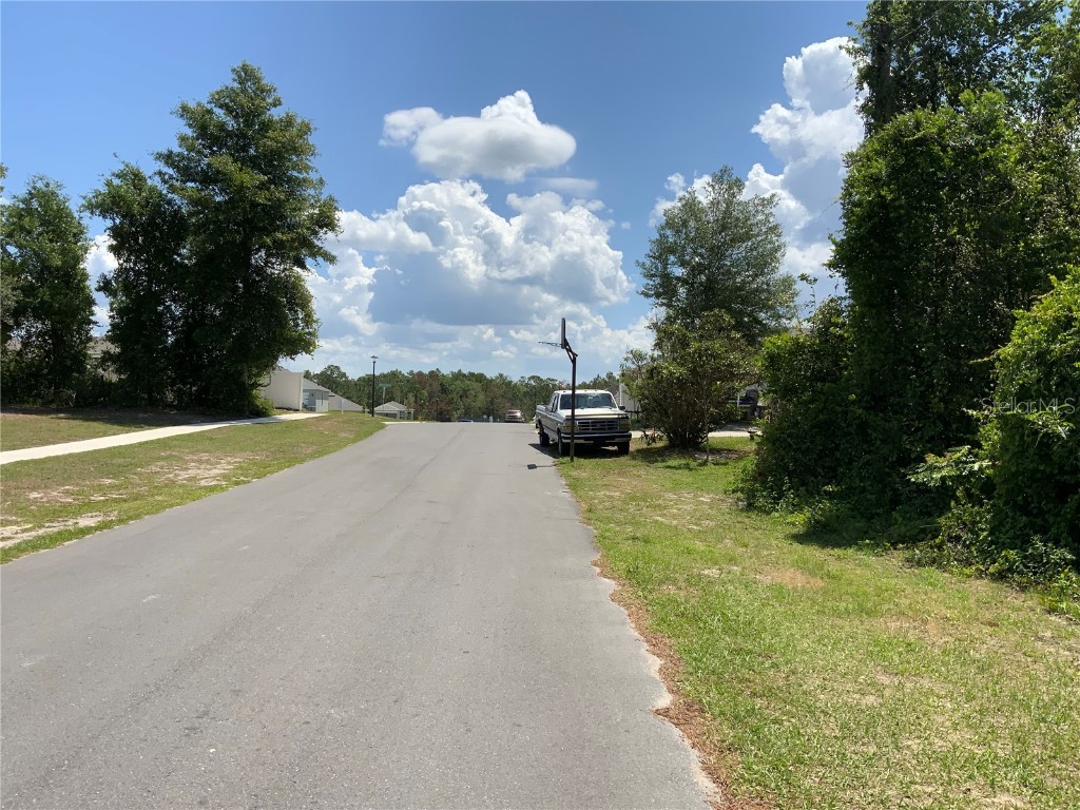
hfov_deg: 61.7
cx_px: 540
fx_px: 905
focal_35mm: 29
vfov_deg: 48.2
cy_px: 405
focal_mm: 3
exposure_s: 1/2667
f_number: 1.8
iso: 16
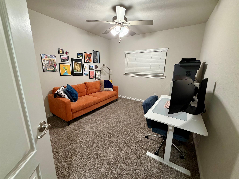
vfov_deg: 85.7
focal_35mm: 14
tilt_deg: -11.3
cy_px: 90
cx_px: 120
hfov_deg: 102.1
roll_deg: +0.0
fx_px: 97
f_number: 2.2
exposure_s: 1/60
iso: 320
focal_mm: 2.22
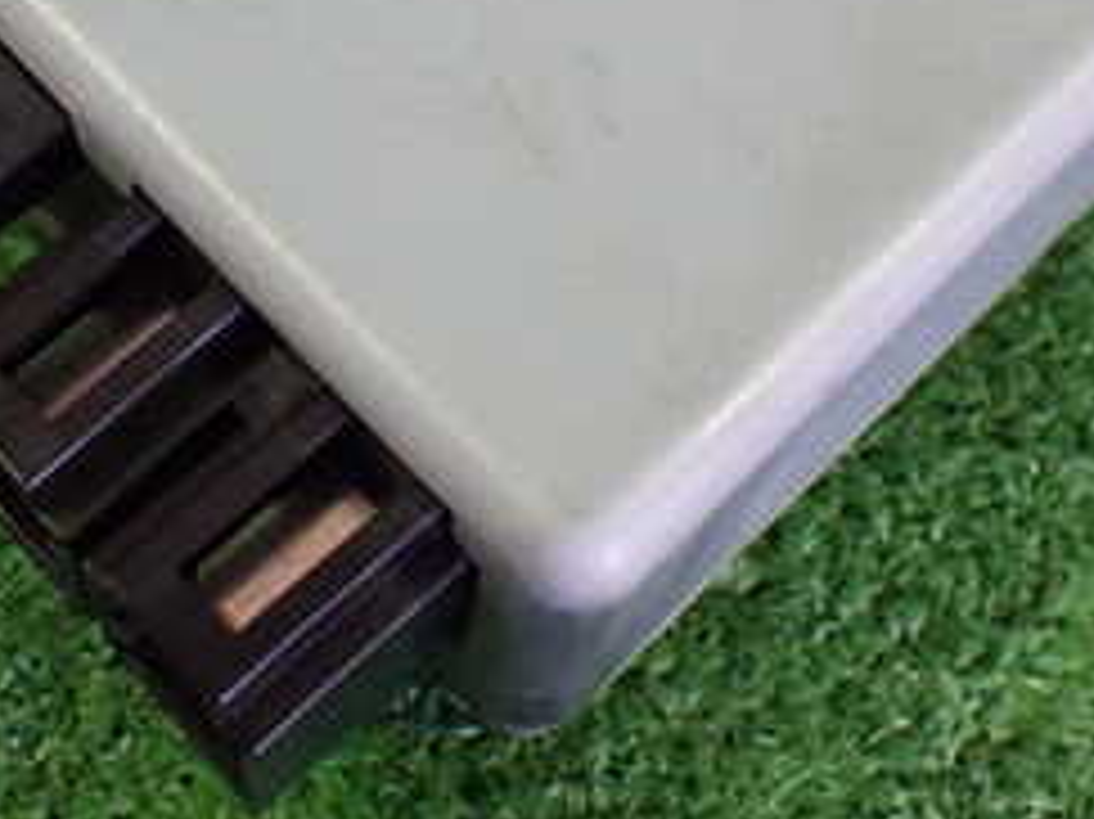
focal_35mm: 74
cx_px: 396
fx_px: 2338
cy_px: 9
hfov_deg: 26.2
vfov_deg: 19.3
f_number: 2.3
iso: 800
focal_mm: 5.4
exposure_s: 1/60
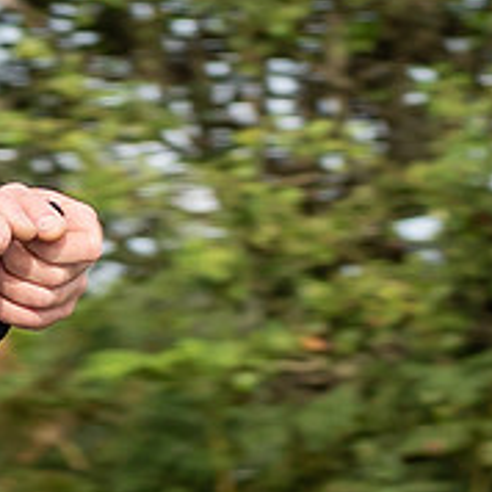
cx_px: -24
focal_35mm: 872
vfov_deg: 2.0
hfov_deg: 2.0
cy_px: 439
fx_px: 14022
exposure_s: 1/640
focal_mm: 73
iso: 125
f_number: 4
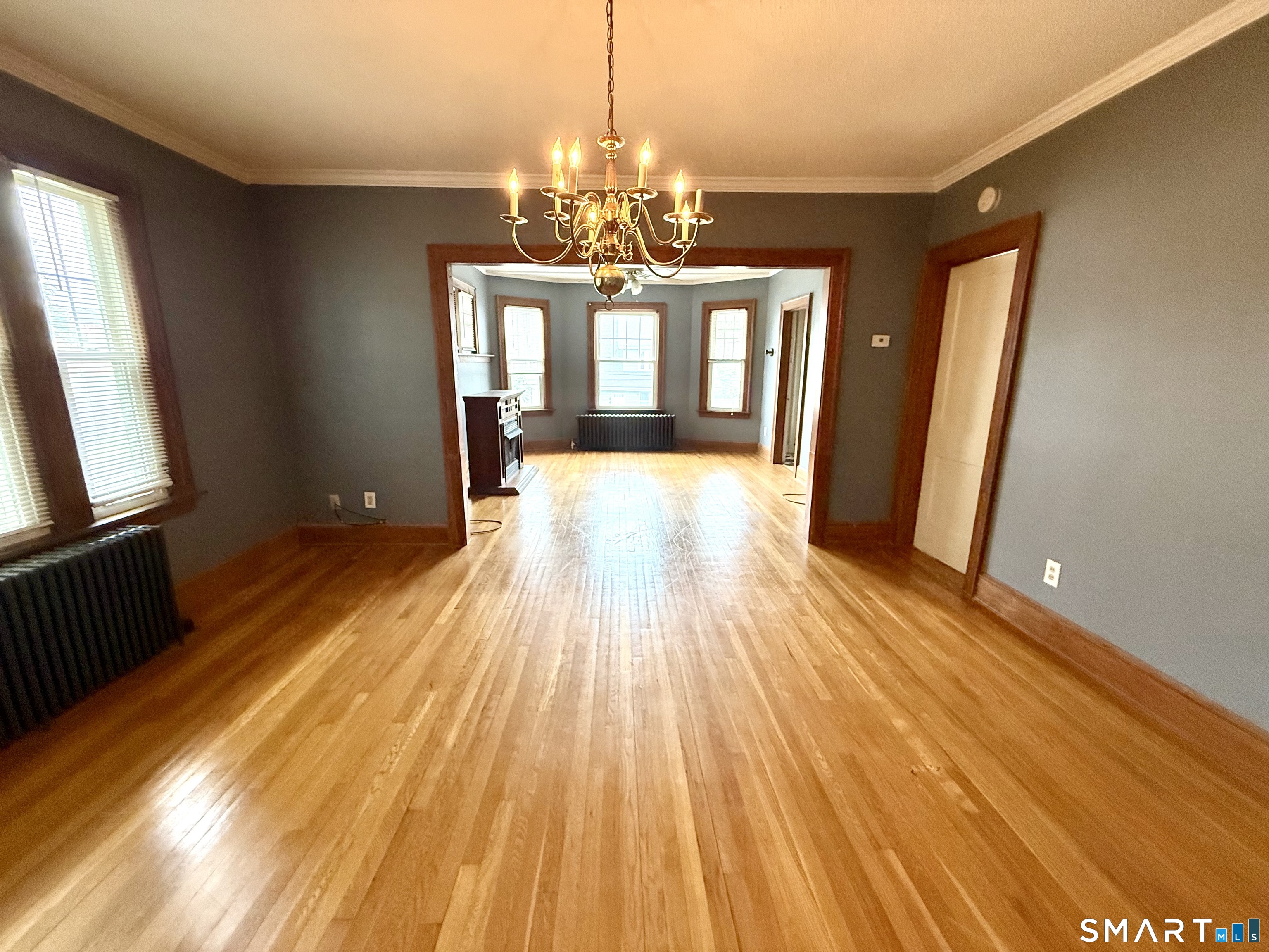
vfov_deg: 85.7
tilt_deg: -12.0
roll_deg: -0.2
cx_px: 634
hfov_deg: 102.1
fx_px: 513
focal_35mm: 14
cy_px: 476
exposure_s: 1/120
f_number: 2.2
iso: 500
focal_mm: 2.22
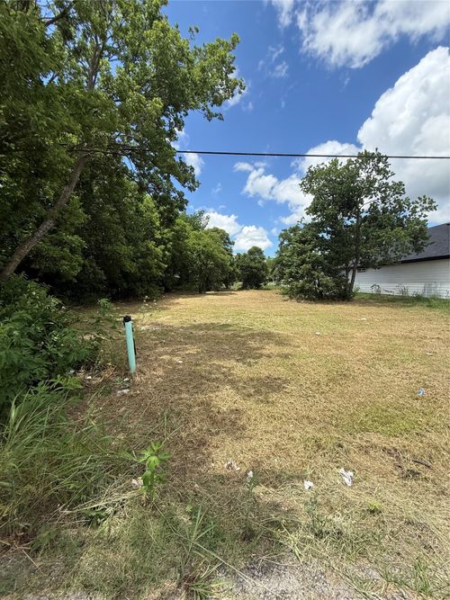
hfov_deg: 85.7
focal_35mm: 14
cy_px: 300
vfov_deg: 102.1
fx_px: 243
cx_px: 225
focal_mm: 2.22
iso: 64
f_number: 2.2
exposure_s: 1/1497
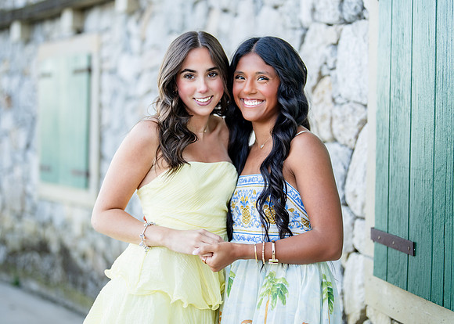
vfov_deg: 22.4
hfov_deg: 31.0
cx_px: 256
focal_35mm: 63
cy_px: 130
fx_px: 818
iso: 100
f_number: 1.2
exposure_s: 1/800
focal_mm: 50
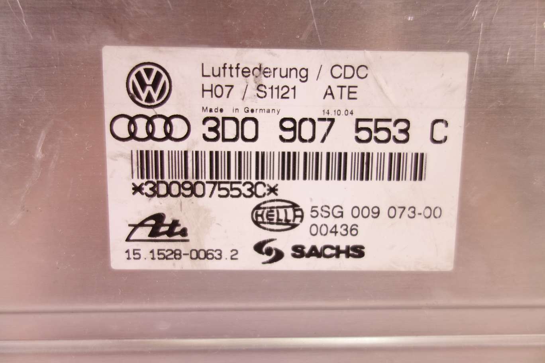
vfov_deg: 46.4
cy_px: 182
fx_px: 424
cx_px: 272
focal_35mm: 28
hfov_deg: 65.5
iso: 200
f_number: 2
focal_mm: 10.4
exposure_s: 1/100
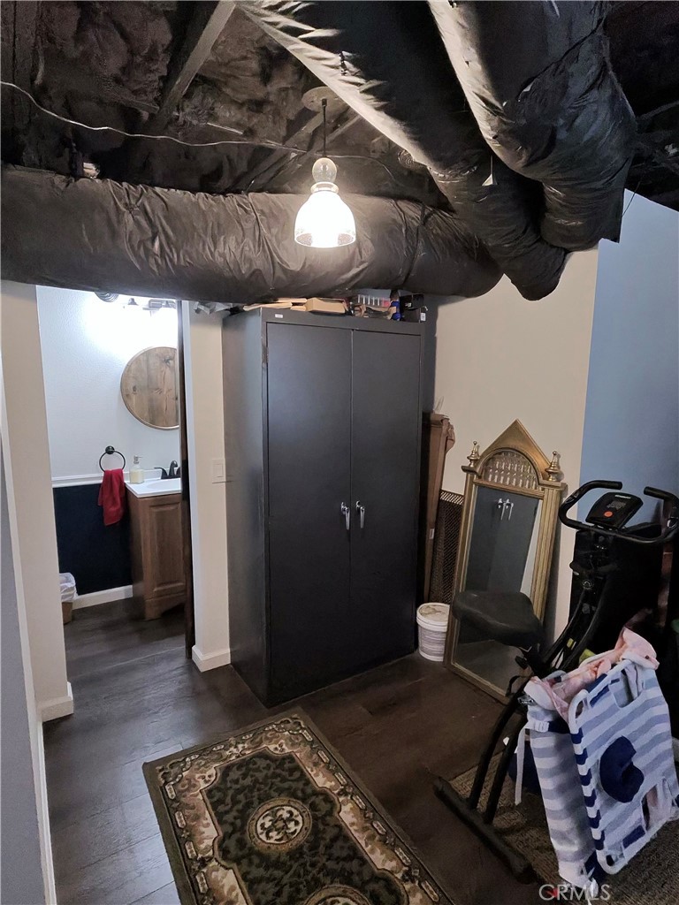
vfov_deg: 106.2
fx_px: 340
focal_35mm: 13
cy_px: 452
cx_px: 340
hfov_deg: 89.9
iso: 511
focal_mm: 2.24
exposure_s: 1/40
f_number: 2.2
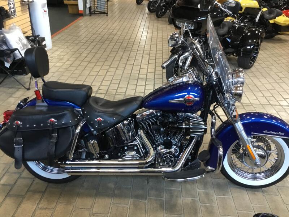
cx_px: 144
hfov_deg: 58.4
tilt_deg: -27.3
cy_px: 108
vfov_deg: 45.4
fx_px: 259
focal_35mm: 31
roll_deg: -4.1
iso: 125
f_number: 2.4
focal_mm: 3.3
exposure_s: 1/30
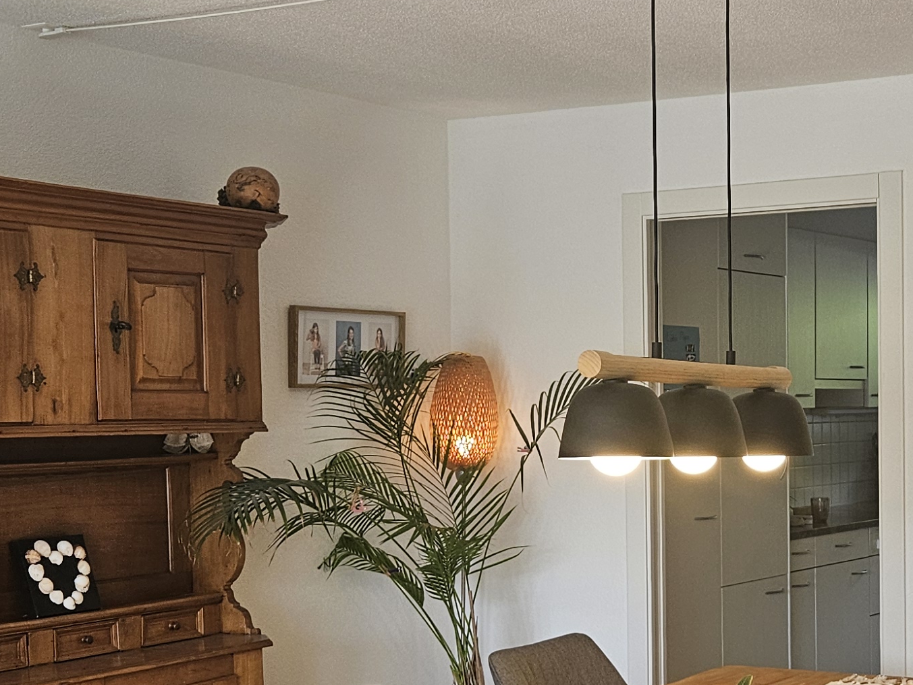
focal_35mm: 68
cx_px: 667
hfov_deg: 28.2
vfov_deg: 21.5
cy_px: 451
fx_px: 1794
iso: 80
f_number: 1.8
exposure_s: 1/180
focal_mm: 5.4
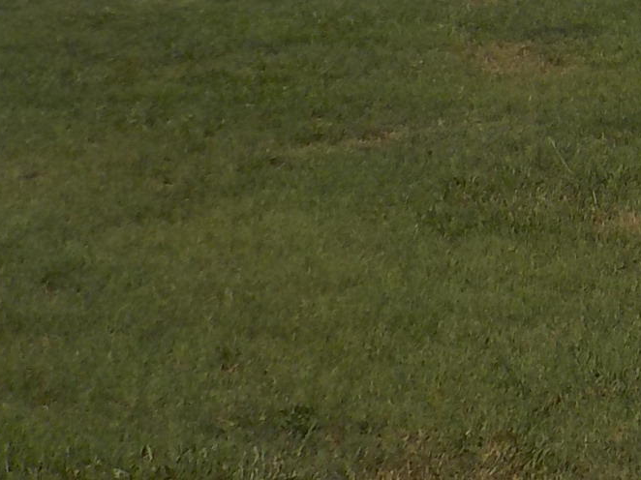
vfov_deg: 13.8
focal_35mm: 103
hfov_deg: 17.0
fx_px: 1907
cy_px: -151
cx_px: 994
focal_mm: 4.1
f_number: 6.6
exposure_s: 1/800
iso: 125
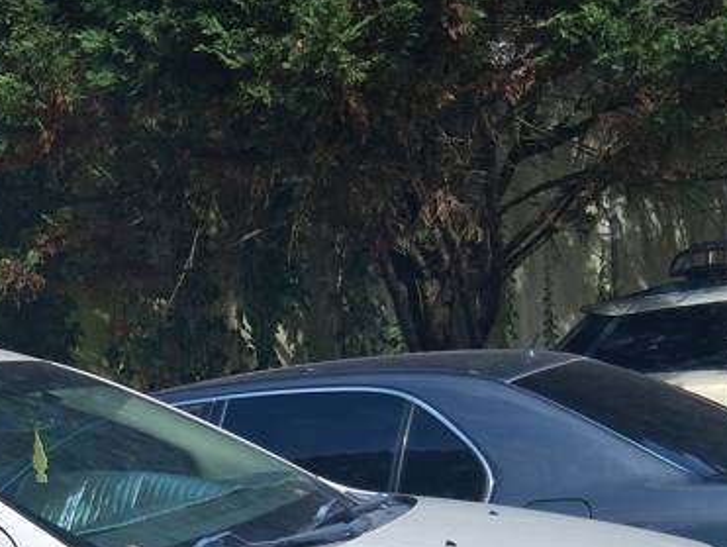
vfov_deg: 19.3
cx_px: -22
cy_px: 725
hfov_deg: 26.1
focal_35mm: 70
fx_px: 1472
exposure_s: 1/618
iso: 25
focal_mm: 3.98
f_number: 1.8
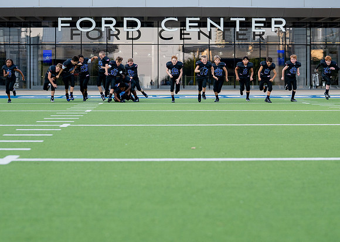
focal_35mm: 76
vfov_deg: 18.8
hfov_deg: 26.1
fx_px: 732
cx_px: 167
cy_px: 90
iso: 400
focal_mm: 50
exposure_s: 1/2000
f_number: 2
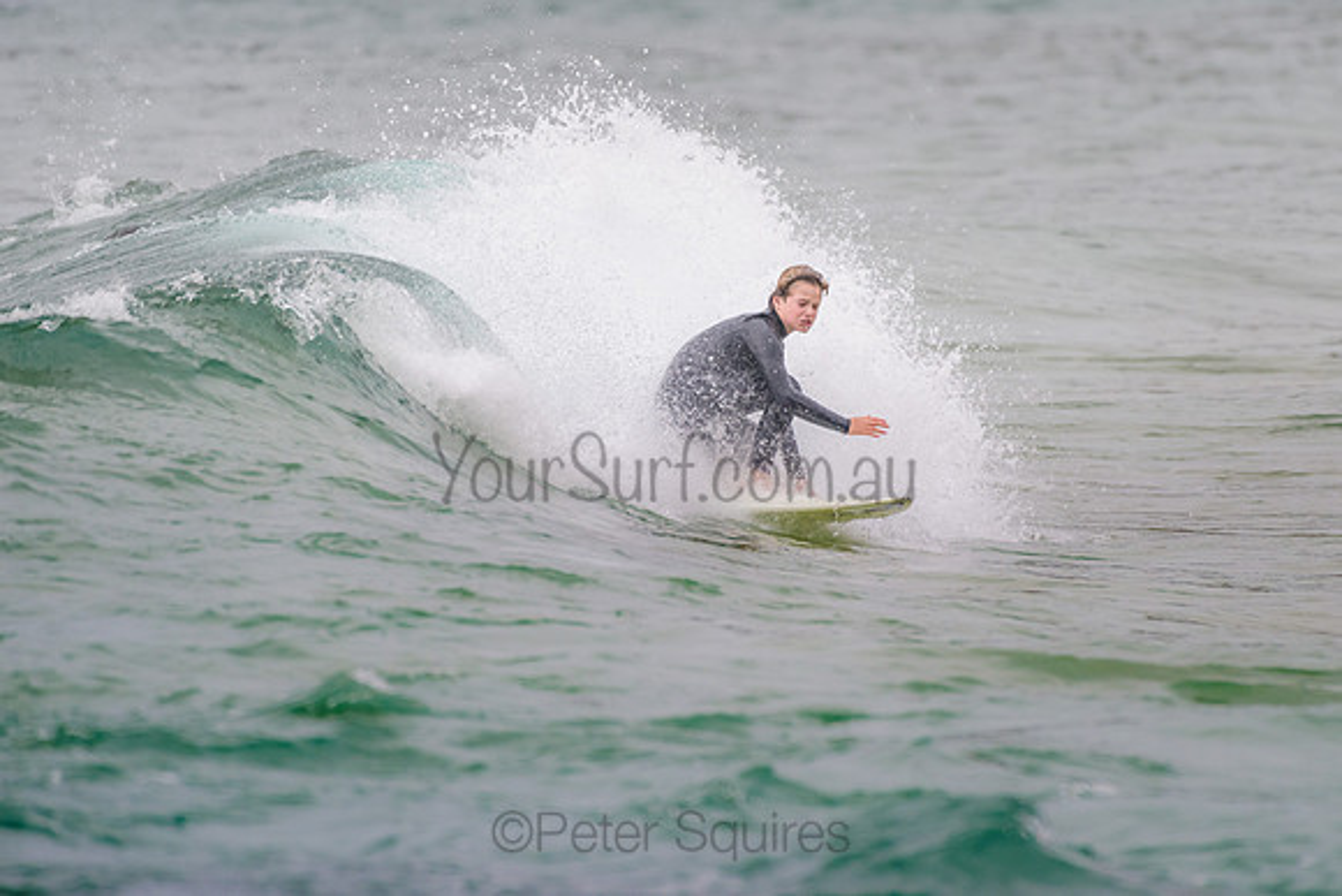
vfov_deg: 2.2
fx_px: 22853
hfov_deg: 3.4
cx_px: 792
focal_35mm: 613
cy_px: 379
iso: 400
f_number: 5.6
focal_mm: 500
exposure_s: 1/800
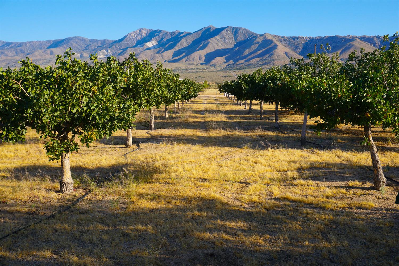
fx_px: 416
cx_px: 200
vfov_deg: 35.5
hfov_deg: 51.3
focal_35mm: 38
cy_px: 133
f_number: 10
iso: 100
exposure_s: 1/100
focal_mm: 25
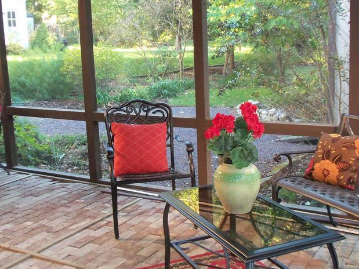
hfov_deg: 39.6
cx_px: 168
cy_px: 119
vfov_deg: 30.2
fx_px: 498
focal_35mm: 48
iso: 200
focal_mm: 5.2
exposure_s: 1/30
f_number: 3.4
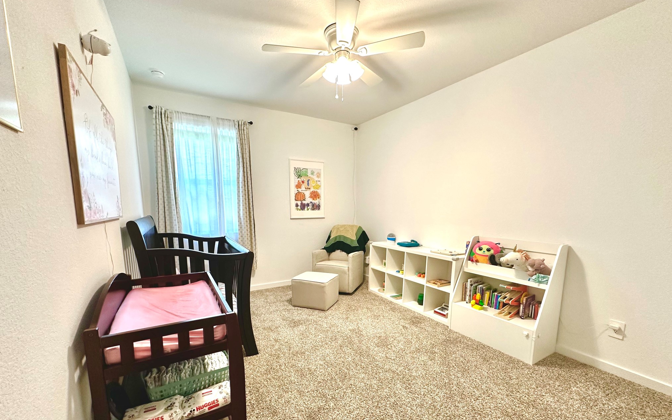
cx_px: 334
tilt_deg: -8.8
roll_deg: -0.4
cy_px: 245
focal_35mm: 15
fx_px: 275
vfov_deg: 74.2
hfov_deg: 101.5
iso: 200
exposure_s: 1/60
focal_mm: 2.22
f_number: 2.2
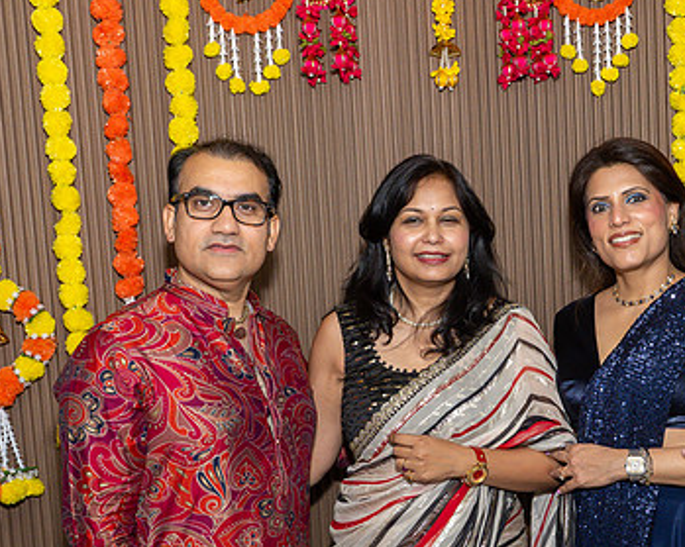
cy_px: 388
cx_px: 494
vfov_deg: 24.8
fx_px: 1236
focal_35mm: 61
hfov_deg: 30.6
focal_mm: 22
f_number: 8
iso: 800
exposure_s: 1/250
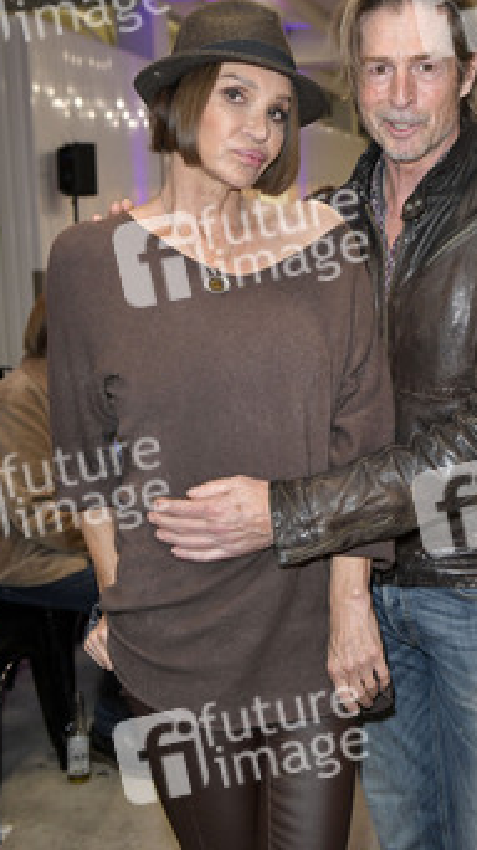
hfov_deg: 24.3
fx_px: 1103
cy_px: 373
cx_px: 313
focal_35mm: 49
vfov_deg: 42.0
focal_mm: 40
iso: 2500
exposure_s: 1/200
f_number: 4.5
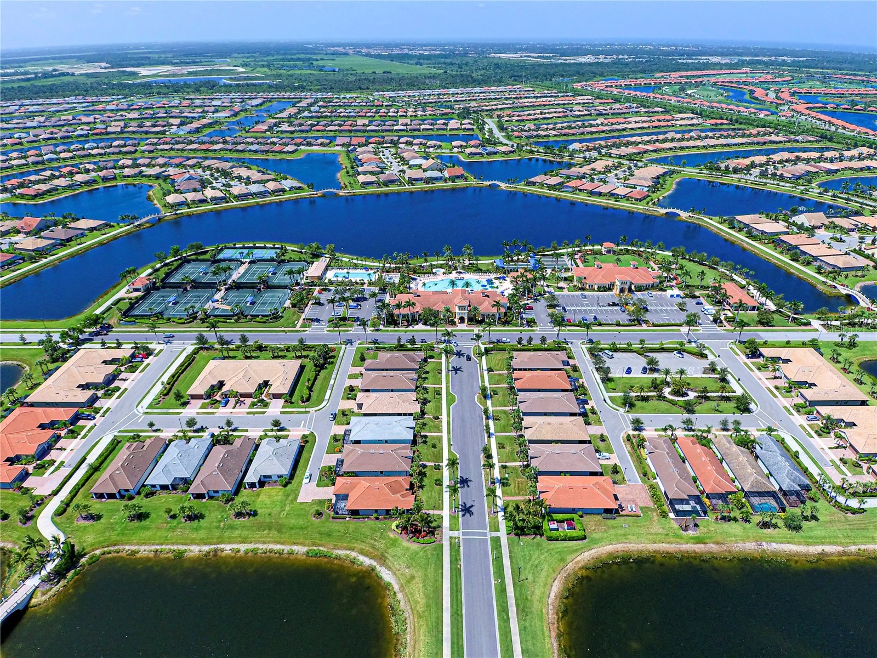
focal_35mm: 17
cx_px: 438
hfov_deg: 91.0
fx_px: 431
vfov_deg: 74.7
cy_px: 329
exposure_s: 1/1600
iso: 100
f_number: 2.8
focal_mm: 3.15
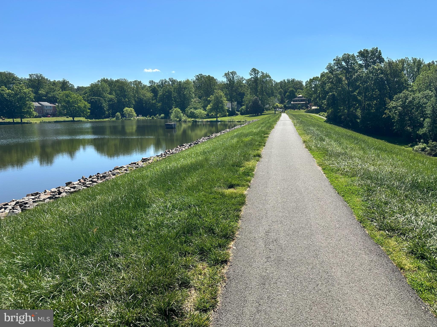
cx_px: 218
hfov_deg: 71.6
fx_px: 303
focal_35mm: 24
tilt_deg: -9.0
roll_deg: +1.0
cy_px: 164
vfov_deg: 56.8
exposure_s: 1/4762
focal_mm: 6.86
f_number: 1.78
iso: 80
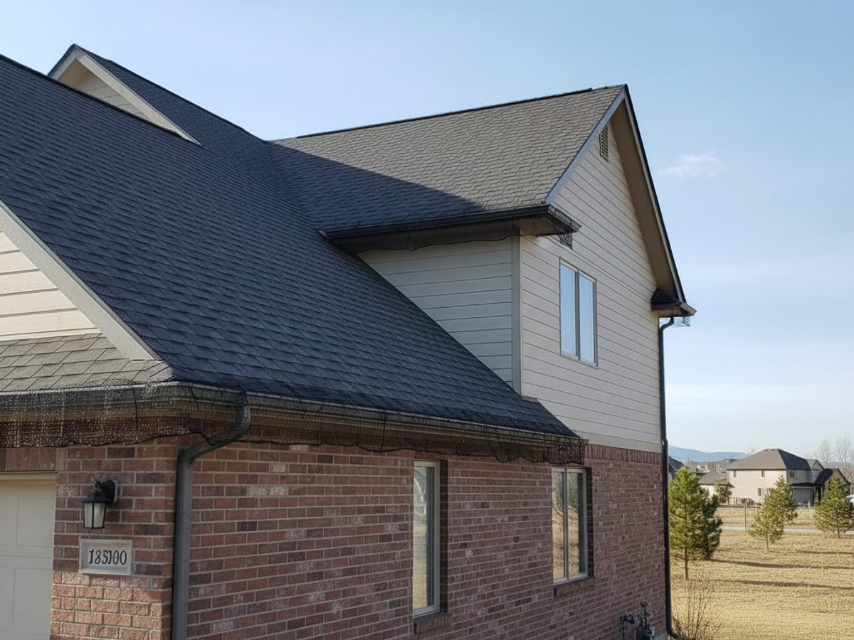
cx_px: 427
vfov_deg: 58.9
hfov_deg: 73.9
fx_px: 567
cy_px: 320
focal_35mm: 23
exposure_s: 1/156
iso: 657
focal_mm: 6.4
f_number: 1.8
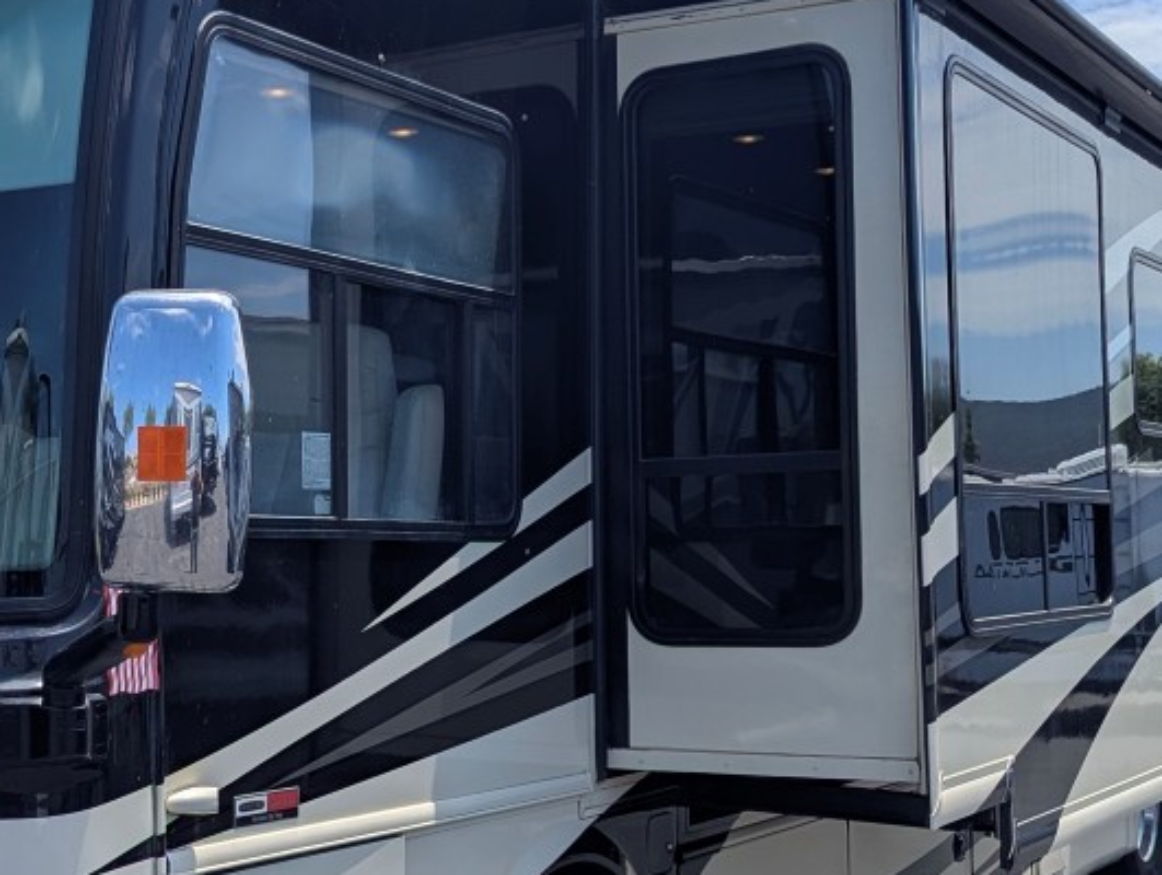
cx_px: 248
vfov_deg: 23.3
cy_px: 575
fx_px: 2118
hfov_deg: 30.0
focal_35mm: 63
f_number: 1.85
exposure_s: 1/3333
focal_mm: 6.81
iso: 49
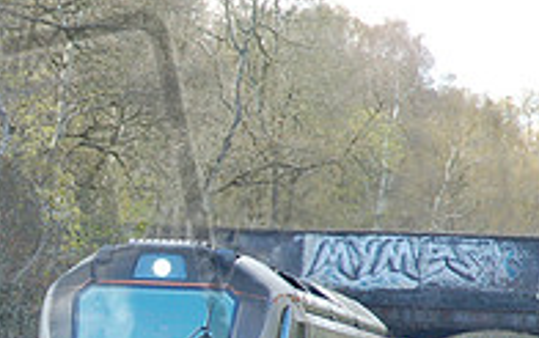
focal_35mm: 280
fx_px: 4118
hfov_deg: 7.4
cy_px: 338
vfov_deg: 4.7
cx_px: -135
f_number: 4.5
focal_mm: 62
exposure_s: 1/160
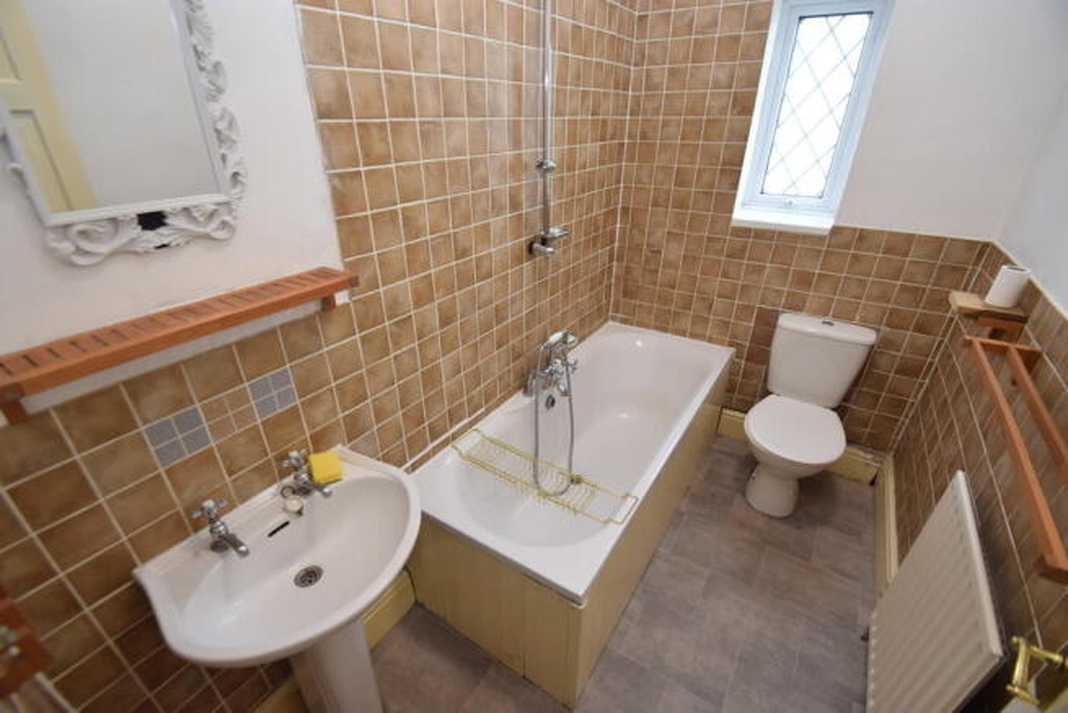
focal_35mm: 15
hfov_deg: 100.4
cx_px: 534
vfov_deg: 77.4
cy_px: 356
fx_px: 445
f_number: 5
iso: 800
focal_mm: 10
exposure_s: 1/100
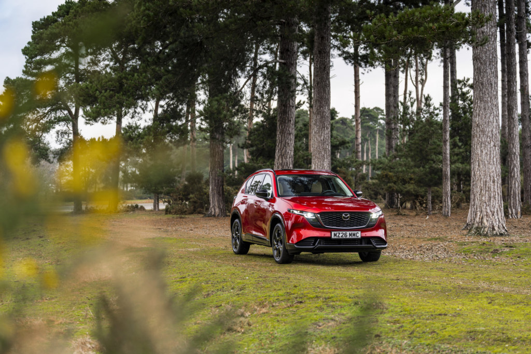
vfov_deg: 19.4
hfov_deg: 28.9
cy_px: 177
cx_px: 266
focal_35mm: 70
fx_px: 1032
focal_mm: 70
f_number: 3.2
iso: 50
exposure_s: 1/50
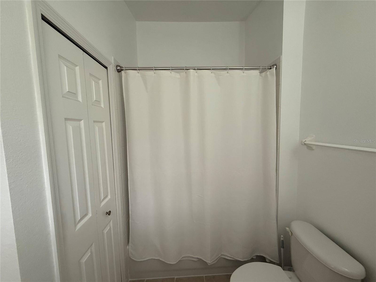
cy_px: 141
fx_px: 152
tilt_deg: -4.3
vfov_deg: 85.7
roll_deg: +1.2
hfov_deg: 102.1
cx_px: 188
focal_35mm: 14
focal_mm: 2.22
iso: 320
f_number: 2.2
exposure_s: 1/120
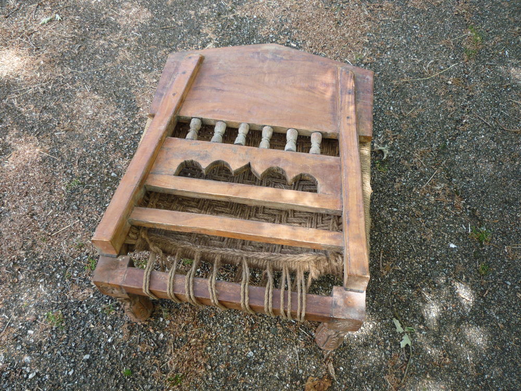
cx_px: 260
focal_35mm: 30
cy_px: 196
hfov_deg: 60.0
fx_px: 452
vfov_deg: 46.8
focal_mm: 5.2
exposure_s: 1/60
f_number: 3.3
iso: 100
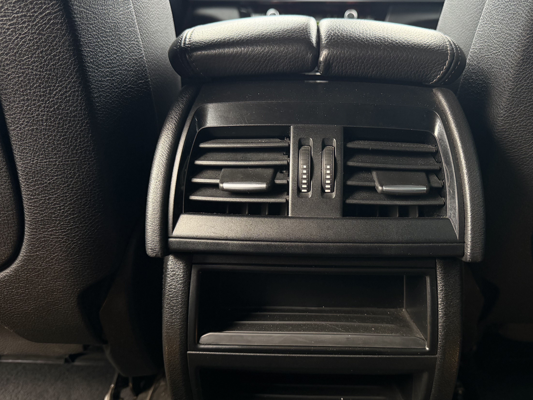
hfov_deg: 58.0
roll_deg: -1.5
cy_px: 213
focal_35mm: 31
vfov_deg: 45.4
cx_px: 310
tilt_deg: -19.1
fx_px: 477
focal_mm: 6.76
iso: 200
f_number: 1.78
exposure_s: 1/103
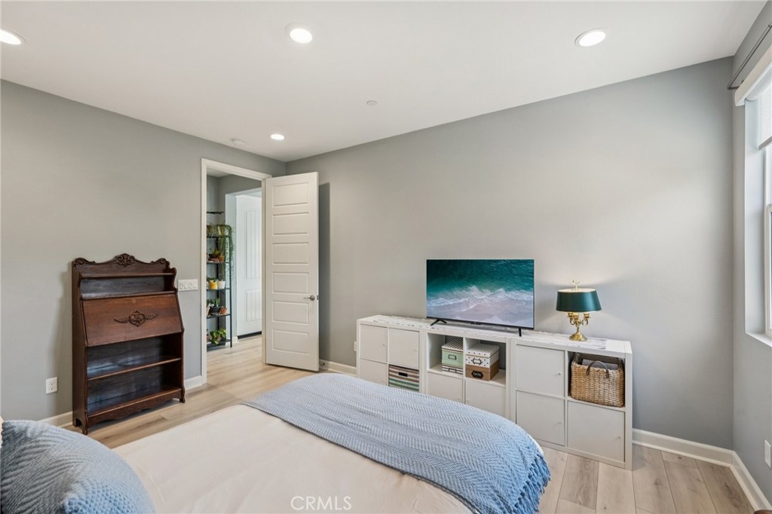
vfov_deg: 73.7
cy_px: 257
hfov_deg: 96.8
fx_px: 343
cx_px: 386
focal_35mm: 16
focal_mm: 16
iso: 400
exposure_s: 1/20
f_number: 8
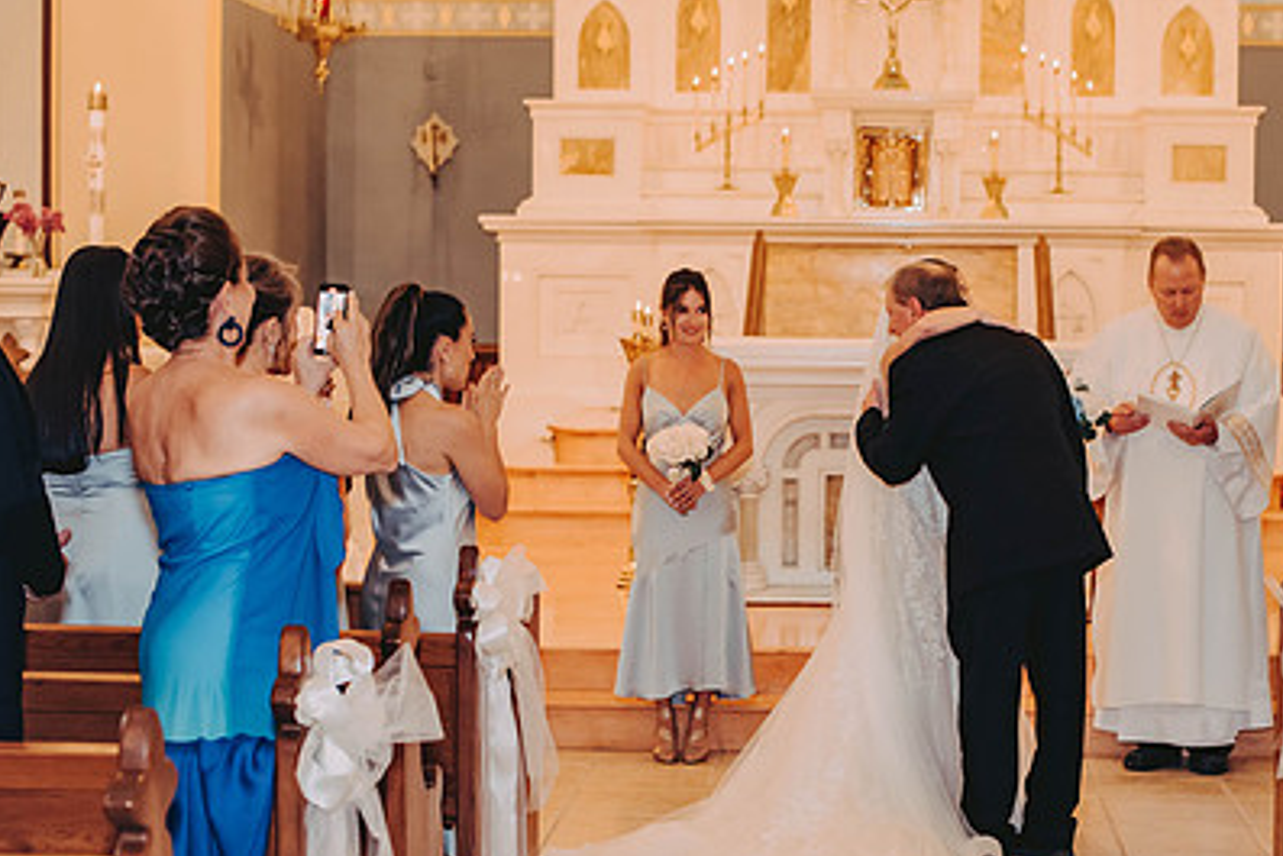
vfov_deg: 18.7
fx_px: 2602
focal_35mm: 73
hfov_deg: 27.5
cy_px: 441
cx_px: 850
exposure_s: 1/125
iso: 800
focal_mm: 50
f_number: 2.8
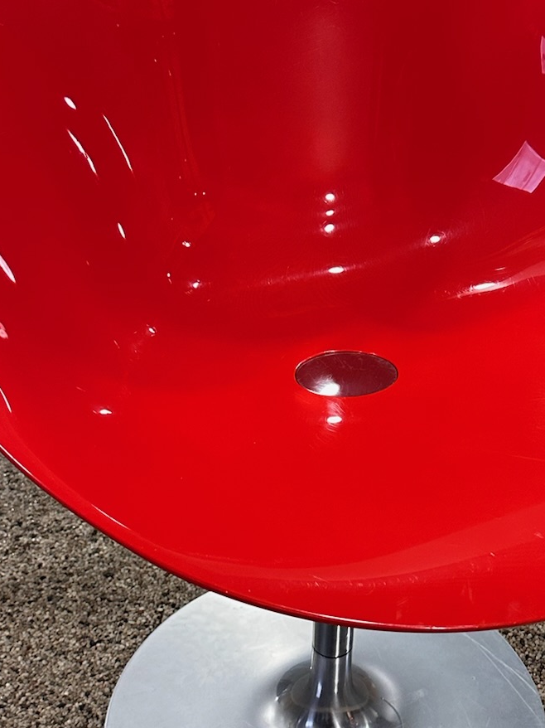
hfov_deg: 25.9
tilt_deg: -36.9
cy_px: 437
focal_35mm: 56
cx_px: 373
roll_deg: -4.6
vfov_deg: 34.2
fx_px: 1176
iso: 400
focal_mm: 6.86
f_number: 1.78
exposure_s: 1/50
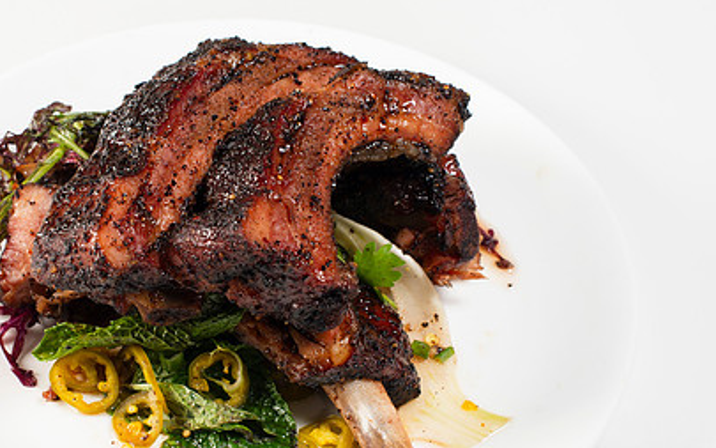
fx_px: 1990
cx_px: 250
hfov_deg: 20.3
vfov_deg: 12.8
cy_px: 282
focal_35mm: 102
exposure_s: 1/200
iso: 200
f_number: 9
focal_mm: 50
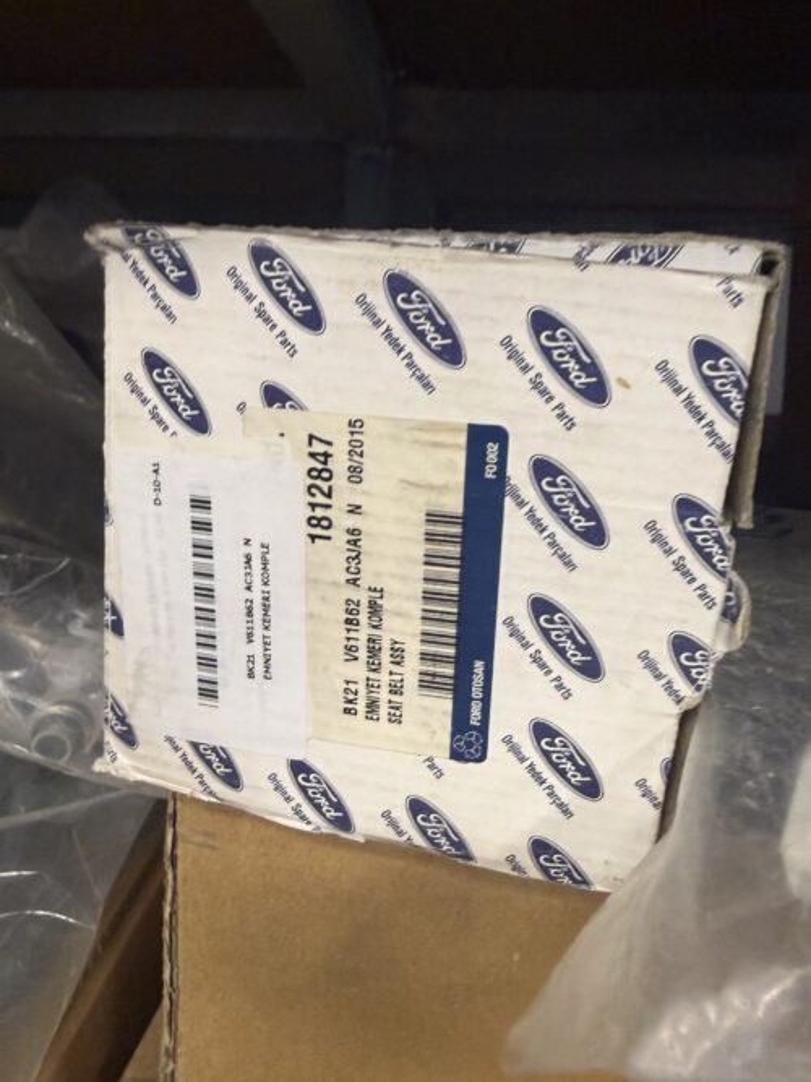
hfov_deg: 56.8
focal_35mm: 24
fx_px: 750
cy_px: 541
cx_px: 406
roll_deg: -3.8
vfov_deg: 71.6
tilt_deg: -12.8
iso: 250
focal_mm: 2.22
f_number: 2.2
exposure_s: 1/50
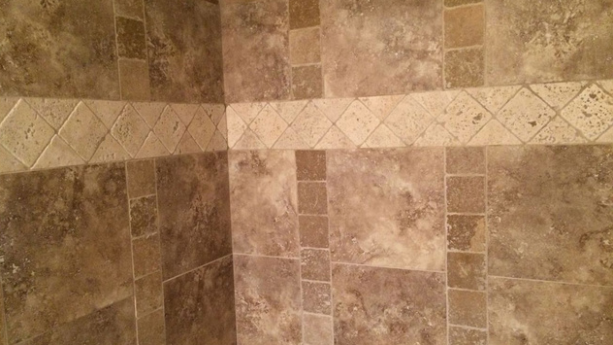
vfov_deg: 36.6
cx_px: 304
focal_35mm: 32
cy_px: 184
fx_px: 520
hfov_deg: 61.0
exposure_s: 1/15
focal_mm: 4.15
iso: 320
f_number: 2.2
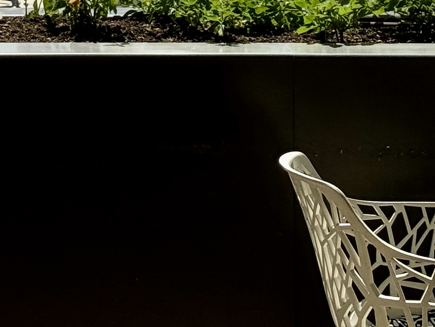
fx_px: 2312
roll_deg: -0.3
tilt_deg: -1.2
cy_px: -260
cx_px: 2
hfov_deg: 10.7
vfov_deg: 7.8
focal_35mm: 184
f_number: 1.78
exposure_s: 1/7092
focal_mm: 6.76
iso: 64
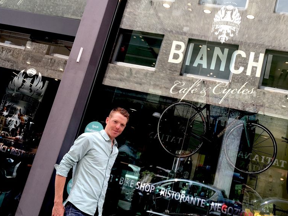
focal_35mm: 39
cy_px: 97
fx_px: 325
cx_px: 171
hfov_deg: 47.6
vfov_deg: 36.8
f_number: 2.2
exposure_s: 1/160
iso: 25
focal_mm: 4.15
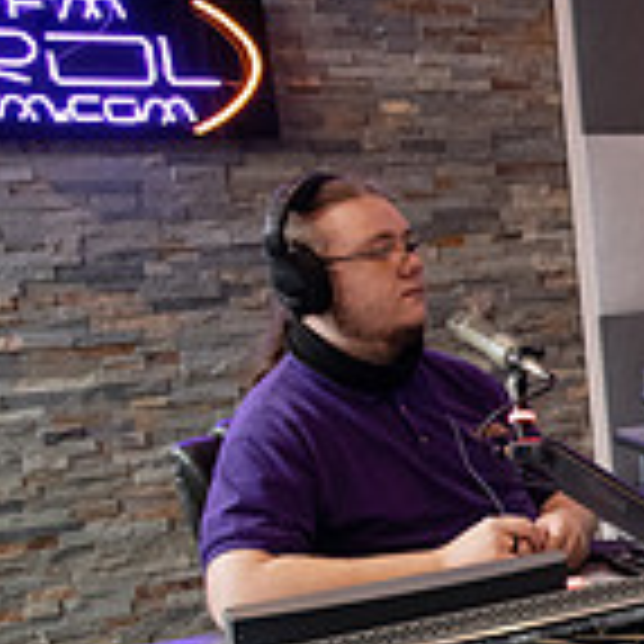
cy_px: 556
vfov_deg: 24.4
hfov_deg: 19.9
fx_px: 1452
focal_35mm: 69
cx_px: 1081
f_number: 5.6
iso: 3200
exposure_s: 1/80
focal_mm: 20
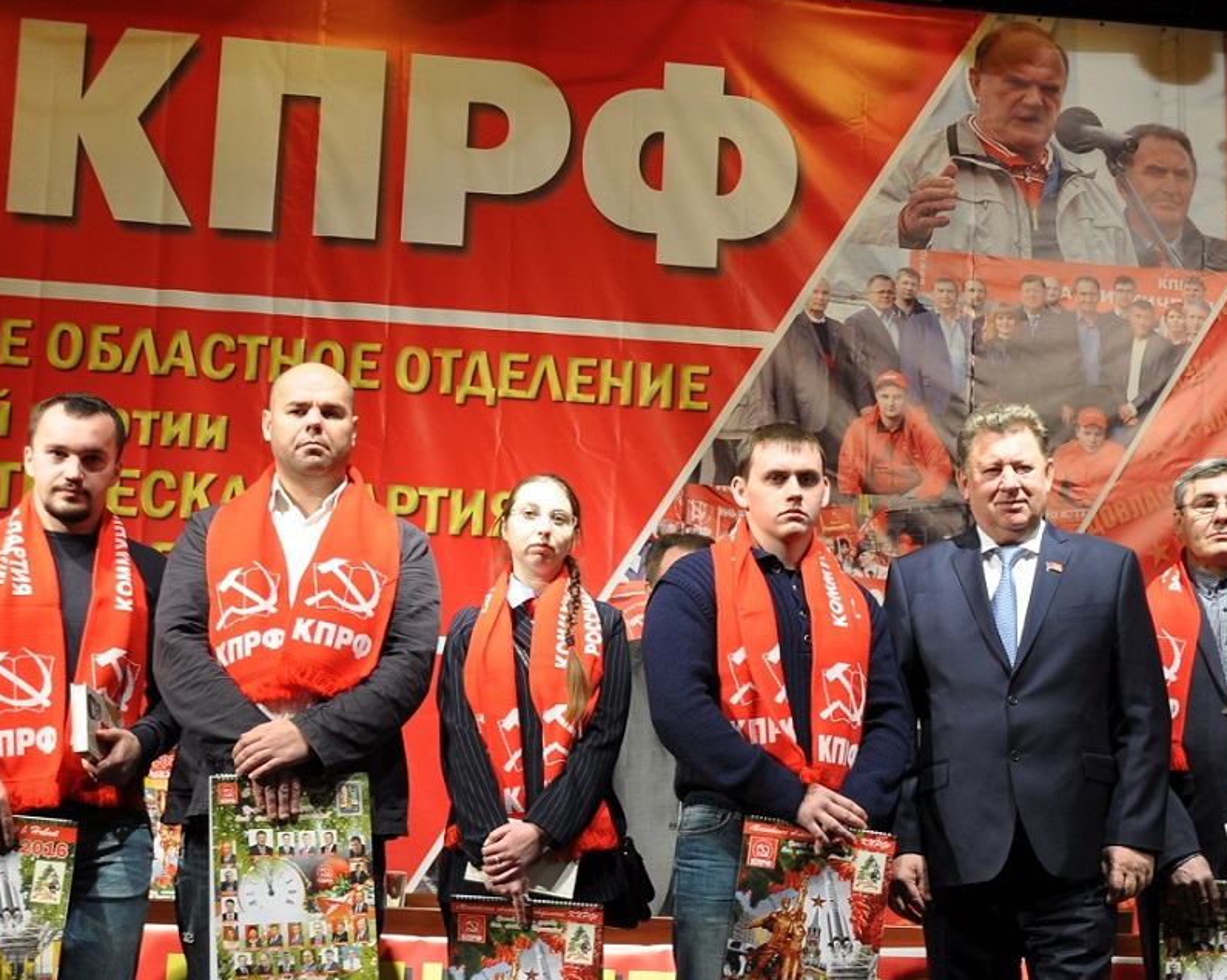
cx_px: 882
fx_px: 2577
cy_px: 636
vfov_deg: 21.5
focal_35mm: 71
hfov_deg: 26.5
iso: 250
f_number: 5.6
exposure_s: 1/30
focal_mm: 26
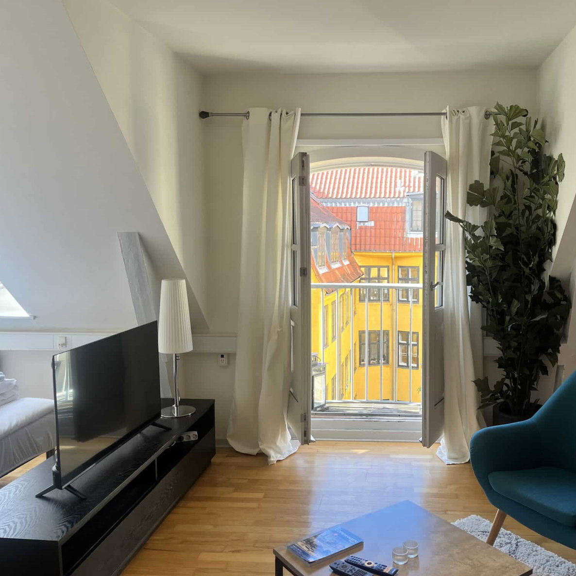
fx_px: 584
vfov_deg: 52.5
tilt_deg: -6.0
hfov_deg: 51.9
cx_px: 365
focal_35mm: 31
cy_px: 288
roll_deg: -0.4
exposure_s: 1/100
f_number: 1.6
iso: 40
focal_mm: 5.1
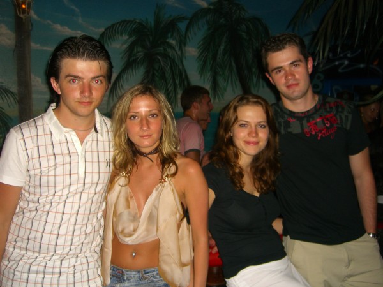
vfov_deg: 37.7
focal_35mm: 38
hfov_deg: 49.0
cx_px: 192
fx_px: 420
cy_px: 144
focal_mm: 7.9
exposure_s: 1/60
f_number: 2.8
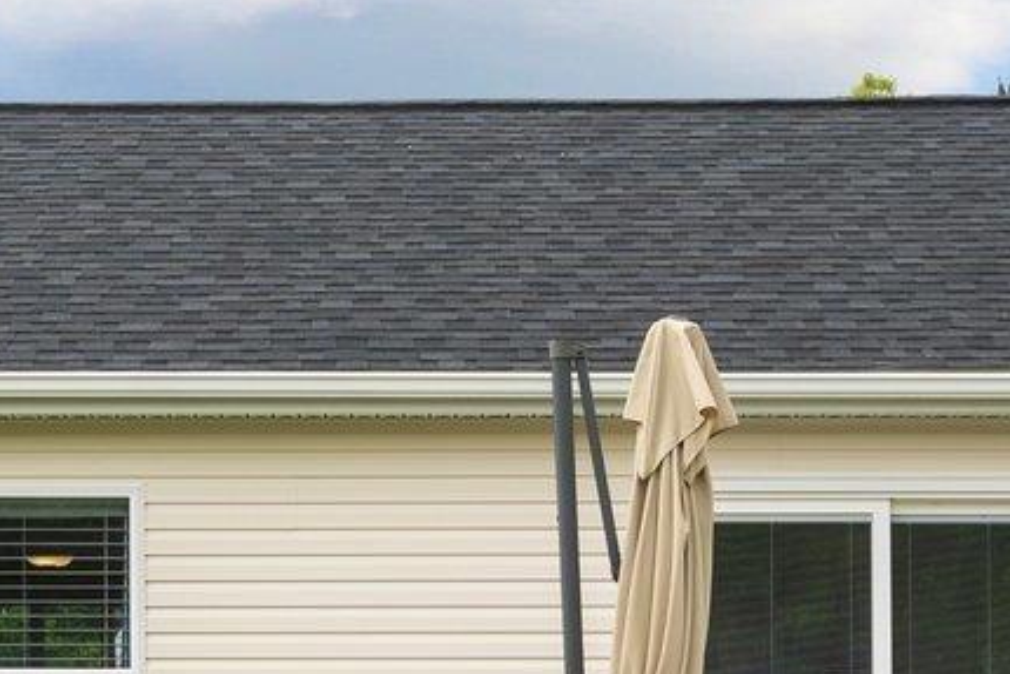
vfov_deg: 9.8
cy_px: 833
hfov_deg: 14.8
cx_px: 204
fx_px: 3873
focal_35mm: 138
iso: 100
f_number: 5.6
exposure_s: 1/100
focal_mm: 29
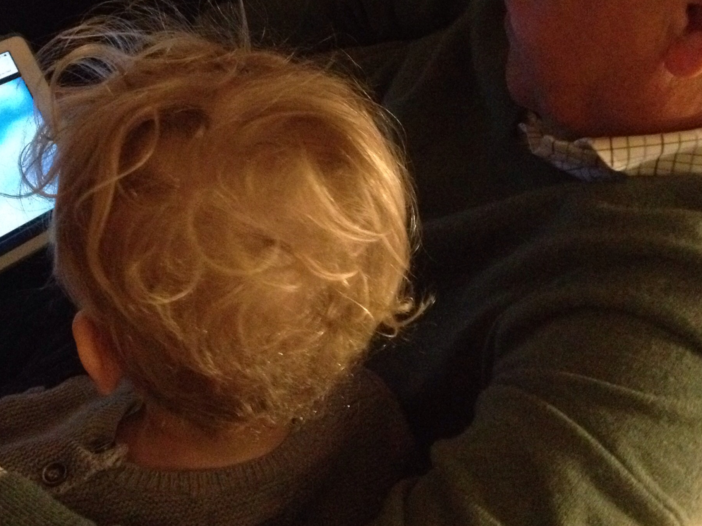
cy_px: 138
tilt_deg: -36.4
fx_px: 1278
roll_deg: -13.0
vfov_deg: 23.1
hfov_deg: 30.7
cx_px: 288
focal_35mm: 63
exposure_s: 1/15
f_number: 2.4
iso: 800
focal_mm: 4.28
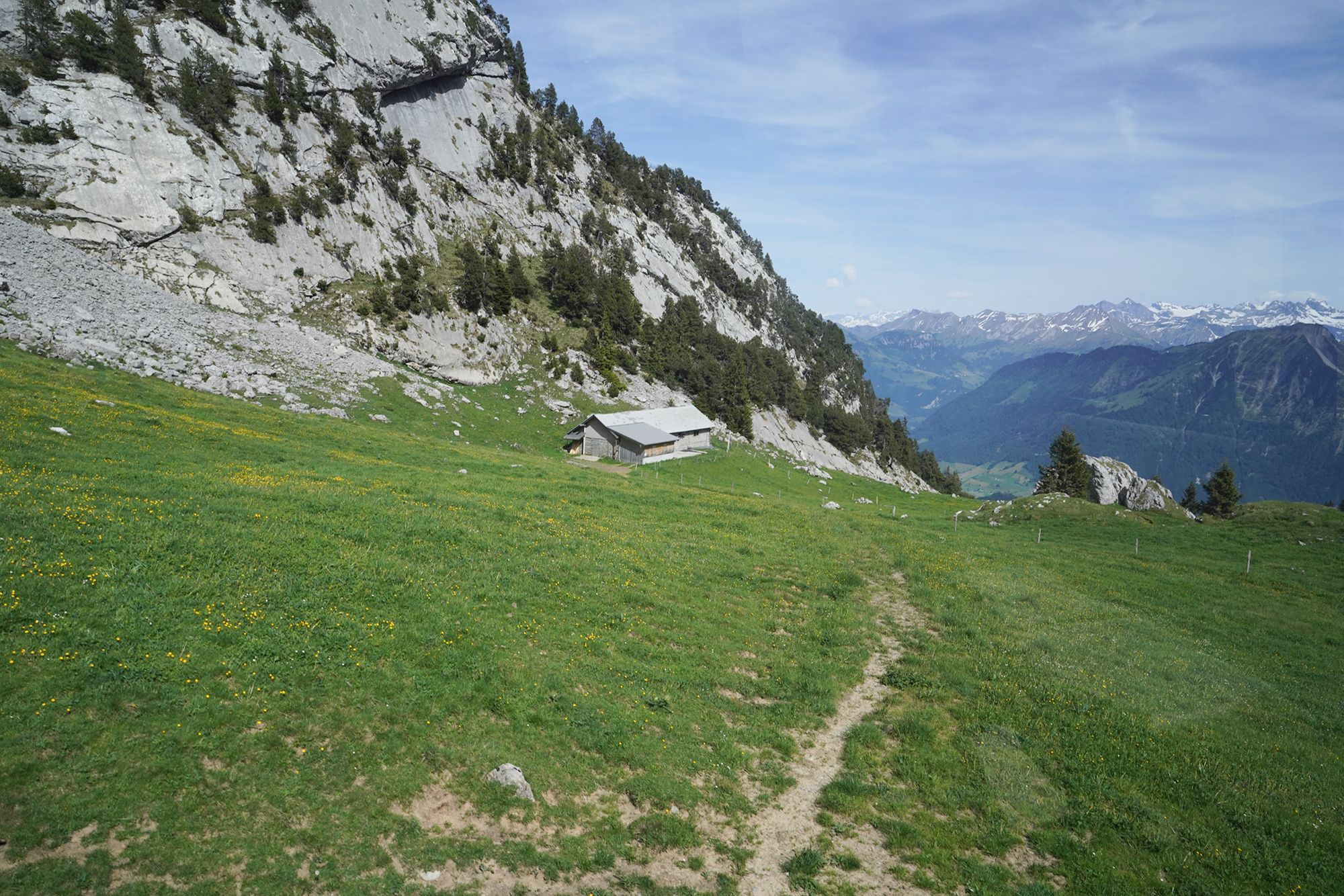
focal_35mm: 24
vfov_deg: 53.1
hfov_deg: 73.7
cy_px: 448
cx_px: 672
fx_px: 896
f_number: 10
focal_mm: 24
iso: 800
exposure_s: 1/320
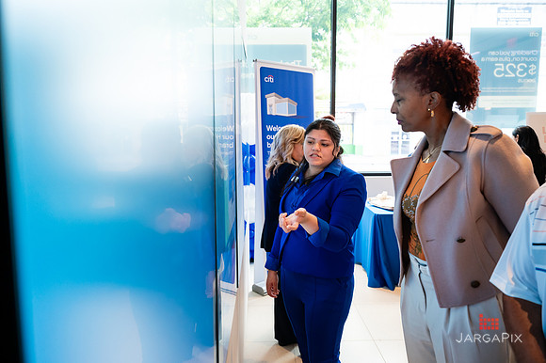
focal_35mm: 25
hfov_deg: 70.9
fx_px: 383
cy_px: 174
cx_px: 262
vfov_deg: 50.7
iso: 1600
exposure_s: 1/320
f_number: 3.2
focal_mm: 24
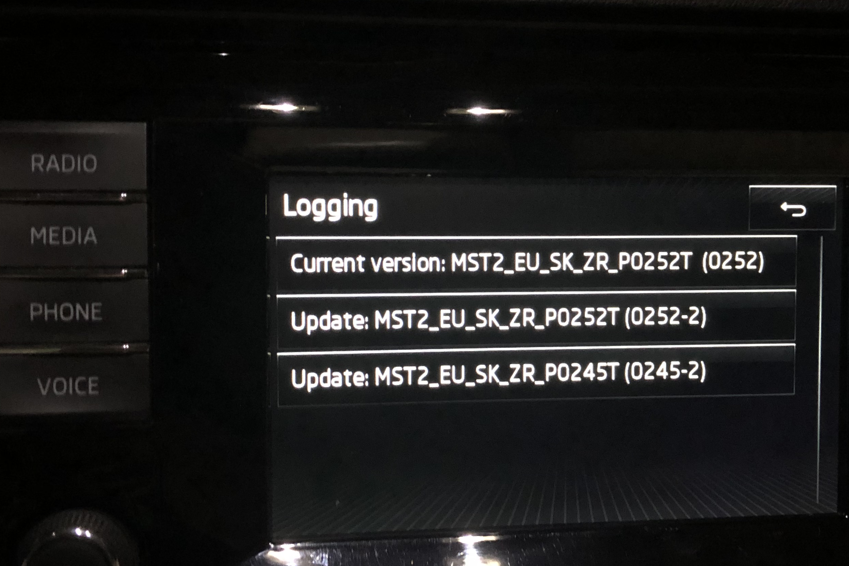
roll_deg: -2.8
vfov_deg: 28.7
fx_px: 1108
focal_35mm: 47
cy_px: 292
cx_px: 480
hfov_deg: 41.8
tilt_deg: -24.7
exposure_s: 1/4
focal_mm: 4
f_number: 1.8
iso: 200
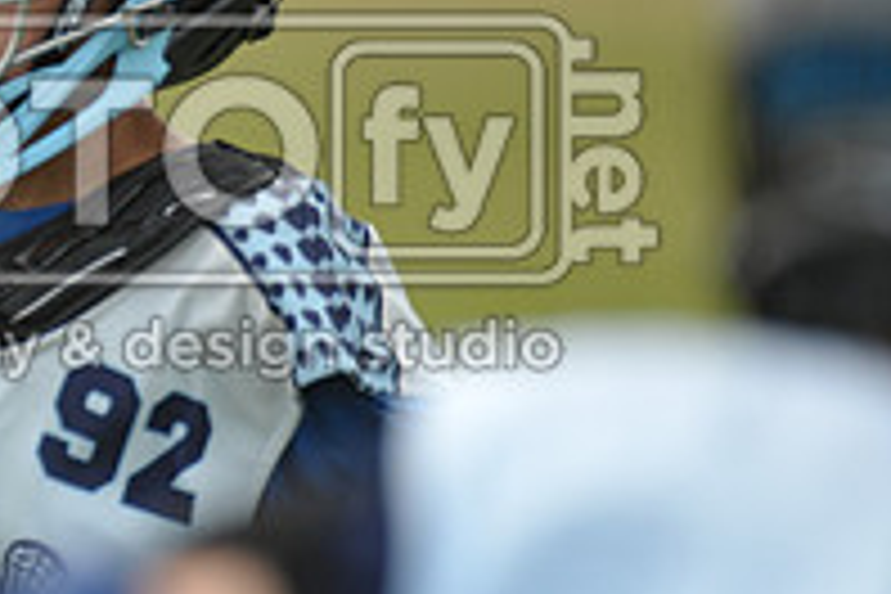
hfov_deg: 1.8
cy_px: 180
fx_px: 29005
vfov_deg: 1.2
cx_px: 76
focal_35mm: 1172
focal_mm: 400
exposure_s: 1/2500
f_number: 4
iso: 800
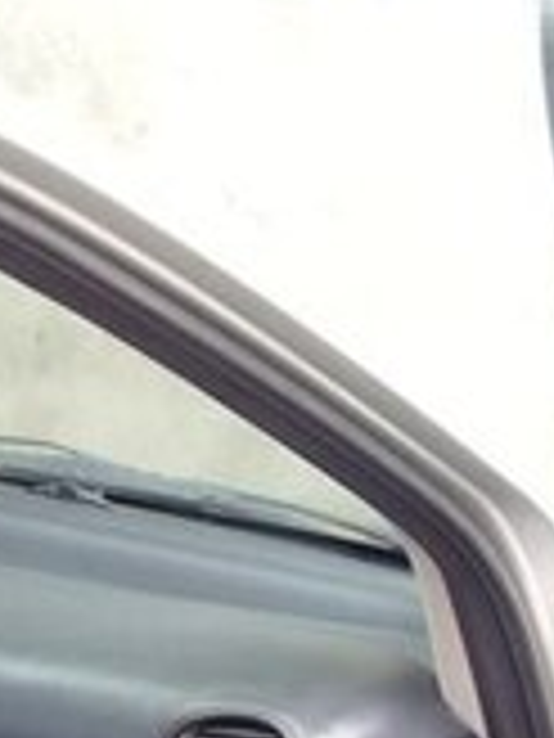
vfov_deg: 19.1
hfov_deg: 15.1
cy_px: 1004
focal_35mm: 94
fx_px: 2006
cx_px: -131
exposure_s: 1/33
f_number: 2.2
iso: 50
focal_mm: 3.3
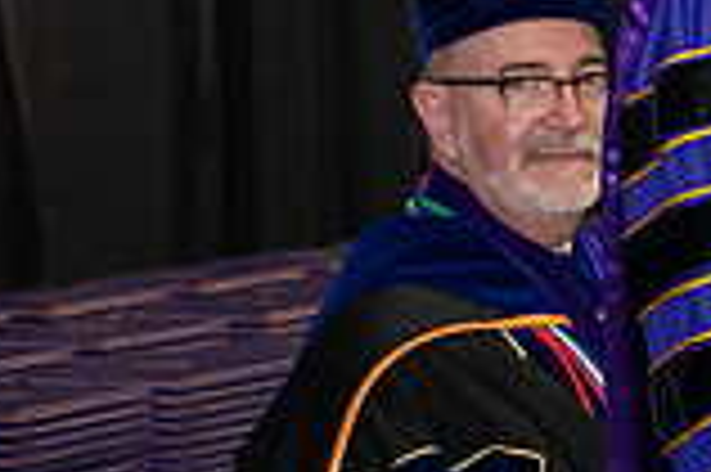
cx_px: 1233
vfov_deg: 5.3
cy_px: -290
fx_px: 5070
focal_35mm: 257
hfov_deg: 7.8
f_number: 5.6
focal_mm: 70
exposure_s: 1/200
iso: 2500
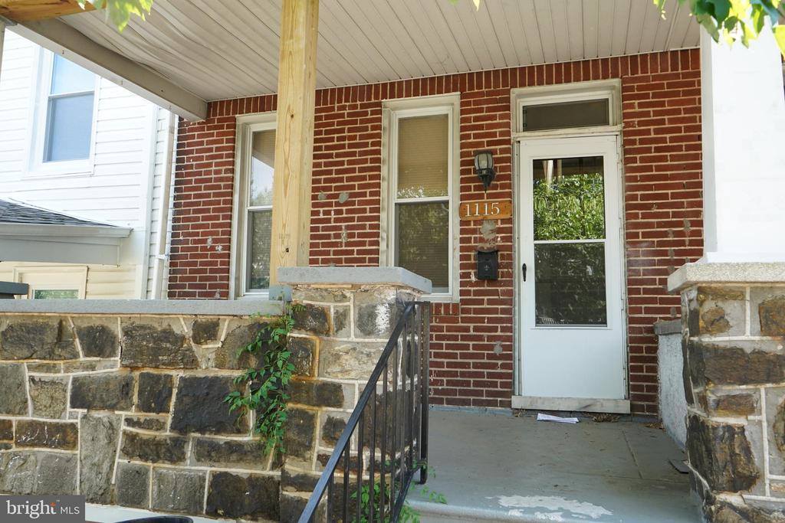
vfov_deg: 46.4
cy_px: 262
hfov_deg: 65.5
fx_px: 611
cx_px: 392
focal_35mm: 28
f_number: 8
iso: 2500
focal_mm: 28
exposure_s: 1/400
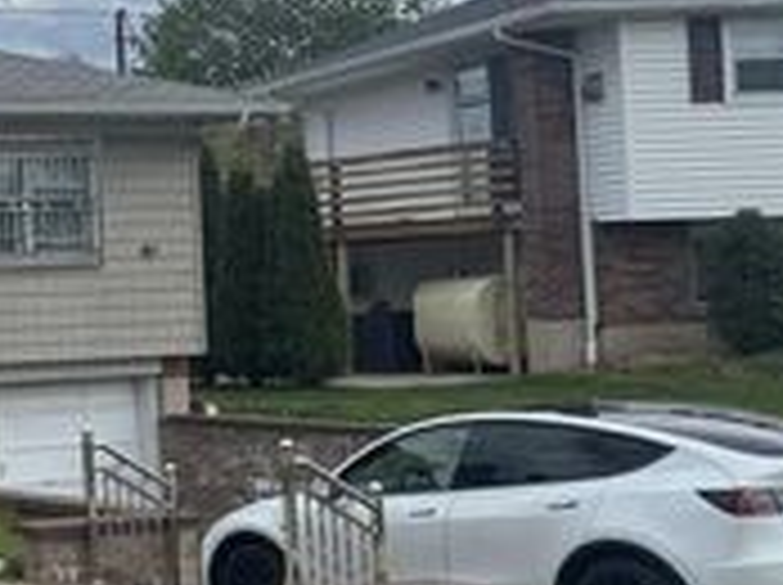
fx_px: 1852
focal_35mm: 82
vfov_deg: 17.9
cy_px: 259
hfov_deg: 19.2
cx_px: -549
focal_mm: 6.76
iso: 80
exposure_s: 1/6410
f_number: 1.78
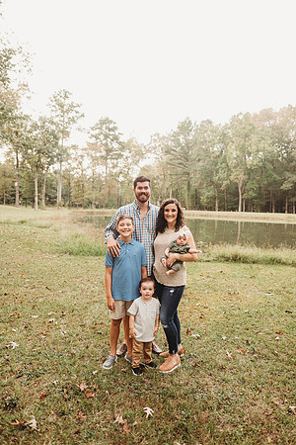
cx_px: 148
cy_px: 222
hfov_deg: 53.1
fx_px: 296
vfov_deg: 73.7
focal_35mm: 24
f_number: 2.5
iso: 800
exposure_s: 1/125
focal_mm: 24
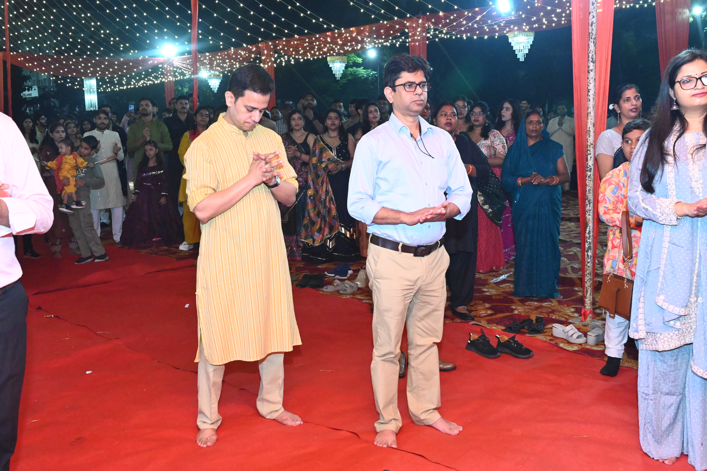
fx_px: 722
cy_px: 236
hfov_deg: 52.2
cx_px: 354
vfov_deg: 36.2
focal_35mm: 37
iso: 6400
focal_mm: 24.5
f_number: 7.1
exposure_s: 1/125
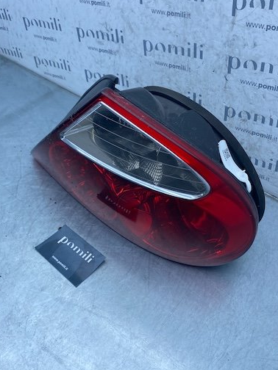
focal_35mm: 33
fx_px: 353
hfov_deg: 42.9
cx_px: 143
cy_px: 197
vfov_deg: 55.3
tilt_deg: -50.9
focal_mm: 4.25
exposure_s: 1/1016
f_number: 1.8
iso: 32
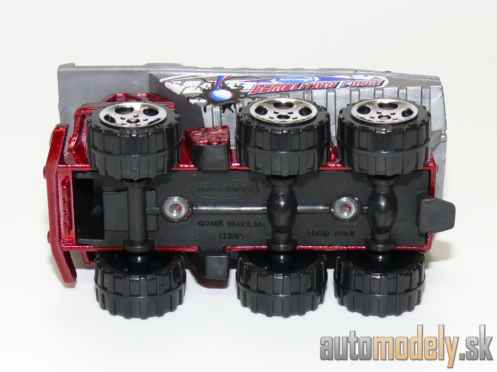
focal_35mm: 103
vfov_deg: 14.4
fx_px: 1479
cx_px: 248
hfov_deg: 19.1
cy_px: 186
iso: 100
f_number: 4
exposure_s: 1/30
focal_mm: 13.6
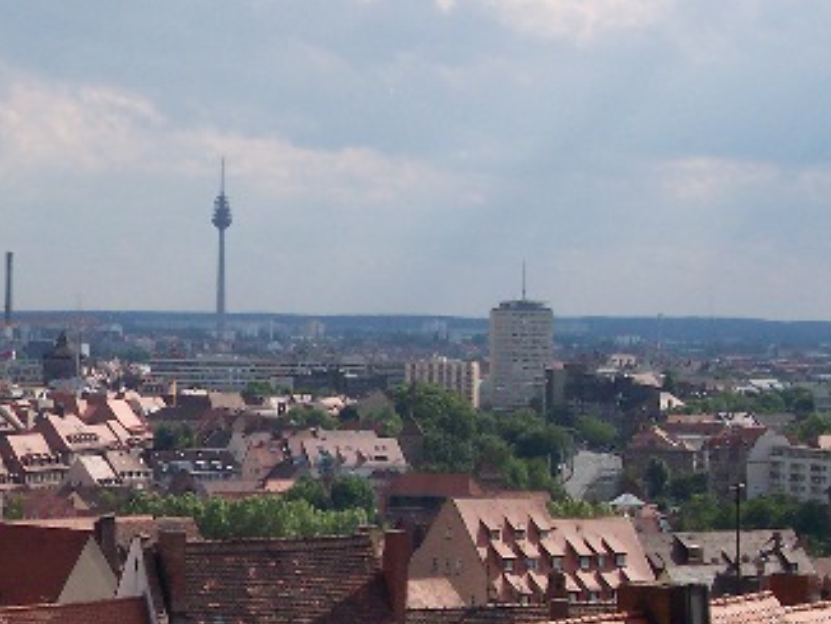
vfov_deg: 11.9
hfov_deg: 15.5
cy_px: 321
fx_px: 3003
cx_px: 64
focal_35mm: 125
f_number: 5.6
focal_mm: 10.7
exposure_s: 1/700
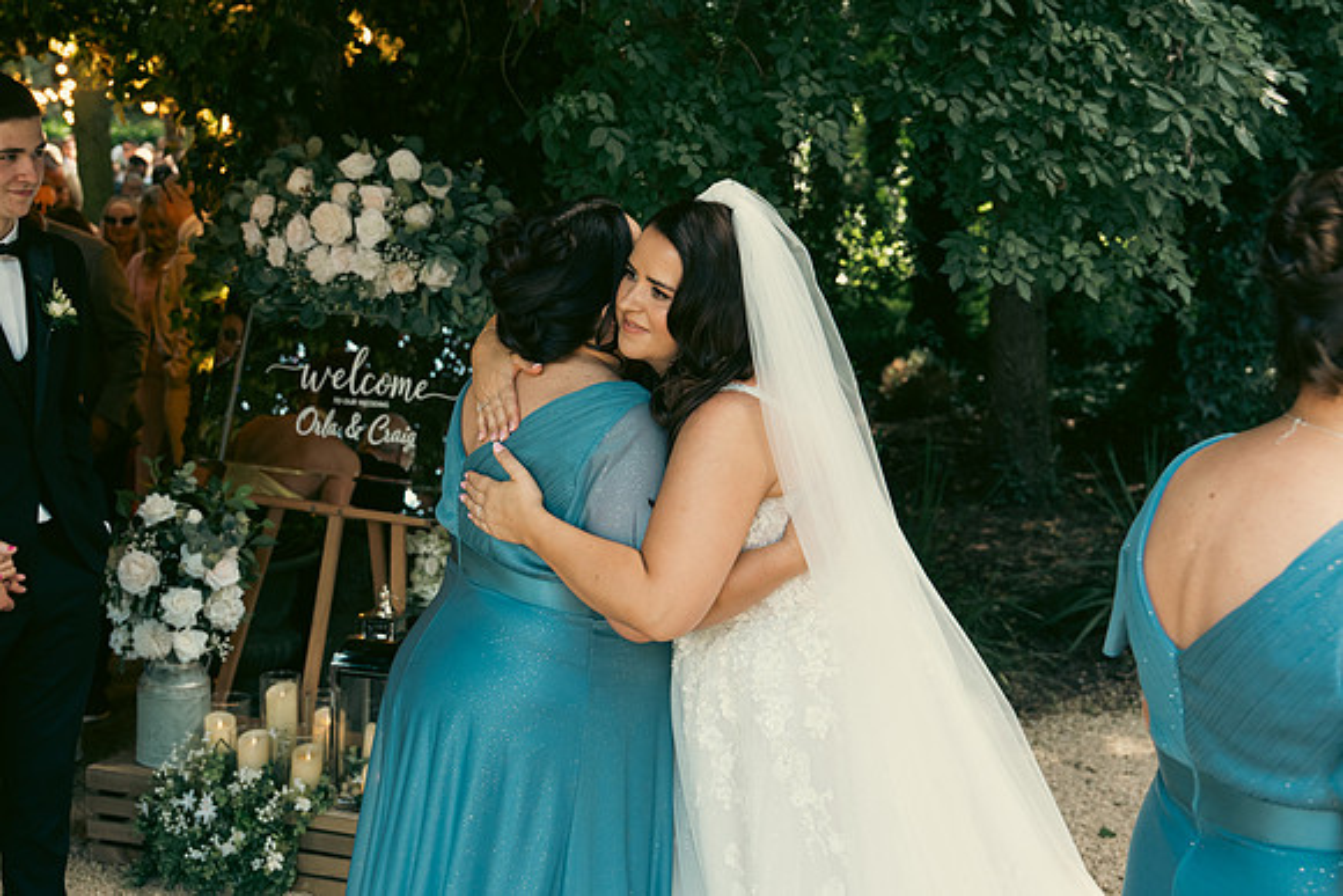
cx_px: 672
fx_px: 1828
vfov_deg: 27.5
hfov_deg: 40.3
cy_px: 448
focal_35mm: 49
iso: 400
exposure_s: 1/200
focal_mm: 33
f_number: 3.5
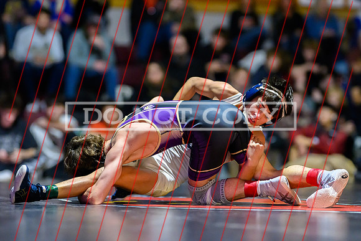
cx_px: 185
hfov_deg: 13.1
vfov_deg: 8.7
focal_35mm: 157
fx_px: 1576
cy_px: 120
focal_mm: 135
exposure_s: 1/640
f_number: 1.8
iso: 8000
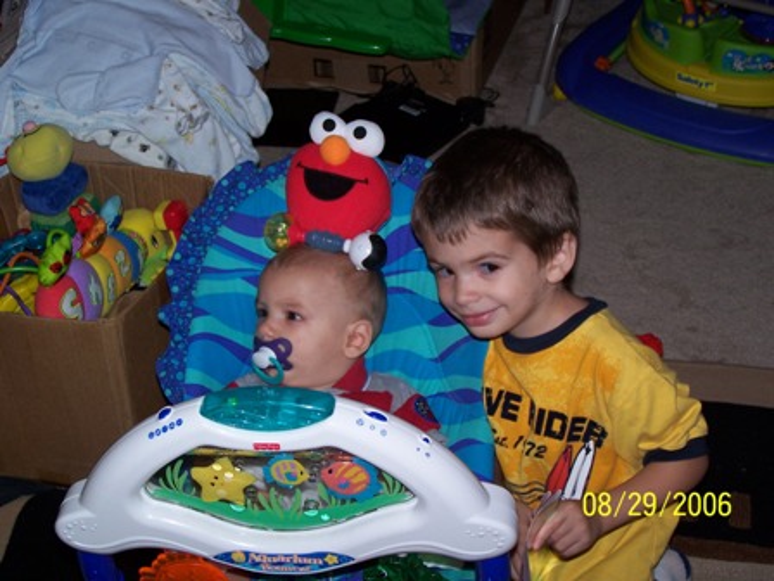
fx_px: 1319
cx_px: 387
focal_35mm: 59
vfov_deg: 24.8
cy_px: 290
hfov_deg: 32.7
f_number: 3.1
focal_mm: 9.8
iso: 80
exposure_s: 1/60
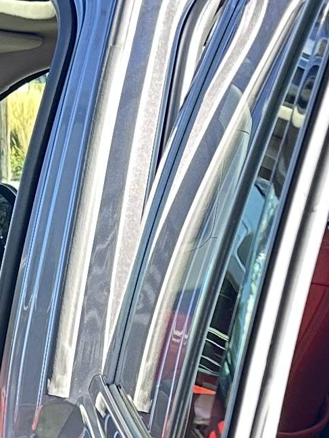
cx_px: 12
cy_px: 607
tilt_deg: -14.3
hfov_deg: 9.9
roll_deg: +1.4
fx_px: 1888
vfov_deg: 12.7
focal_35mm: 149
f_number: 1.78
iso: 125
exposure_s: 1/121
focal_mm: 6.86
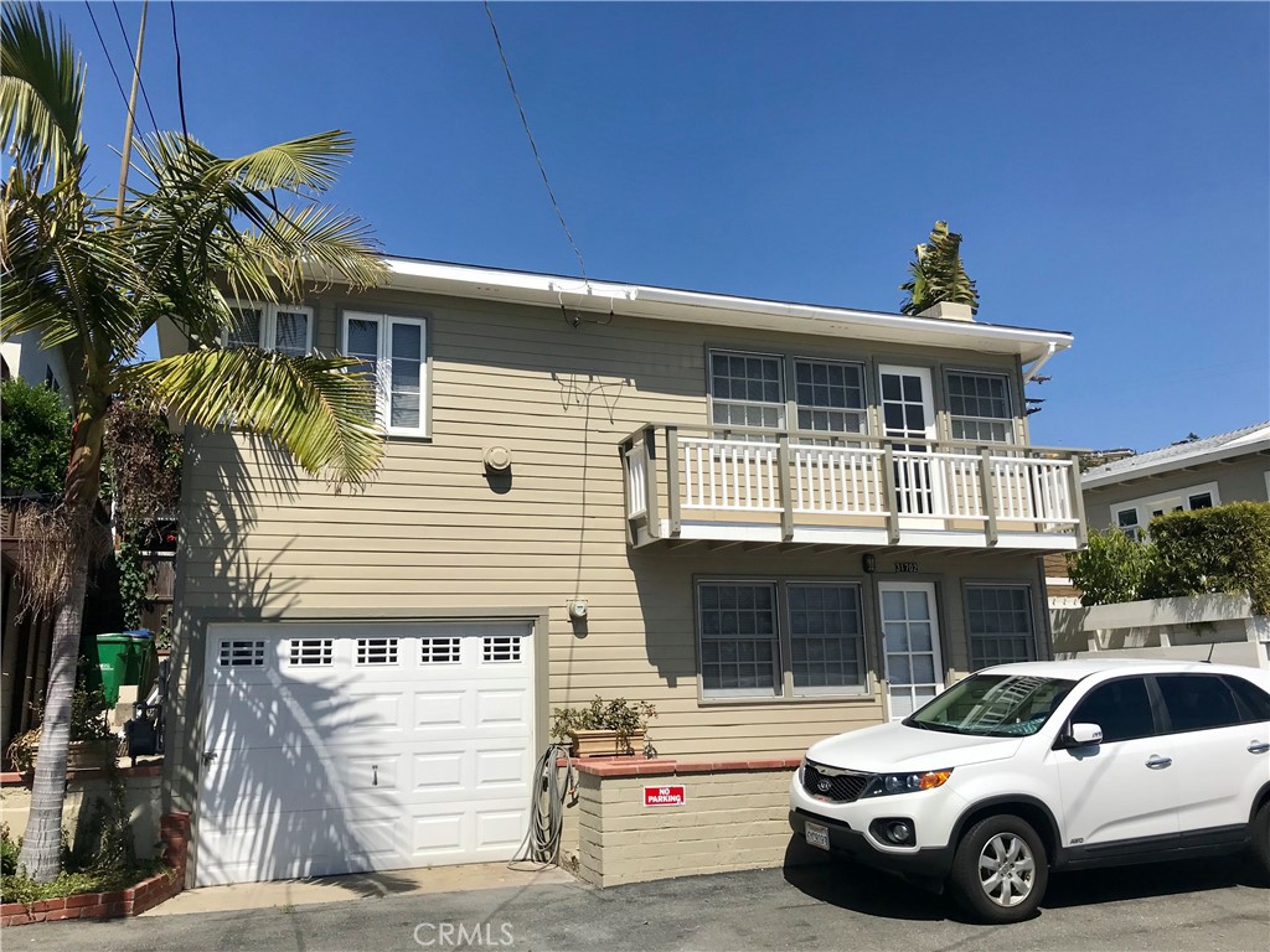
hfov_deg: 63.4
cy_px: 476
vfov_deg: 49.7
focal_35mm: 28
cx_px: 635
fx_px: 1027
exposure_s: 1/3831
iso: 20
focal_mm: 3.99
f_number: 1.8
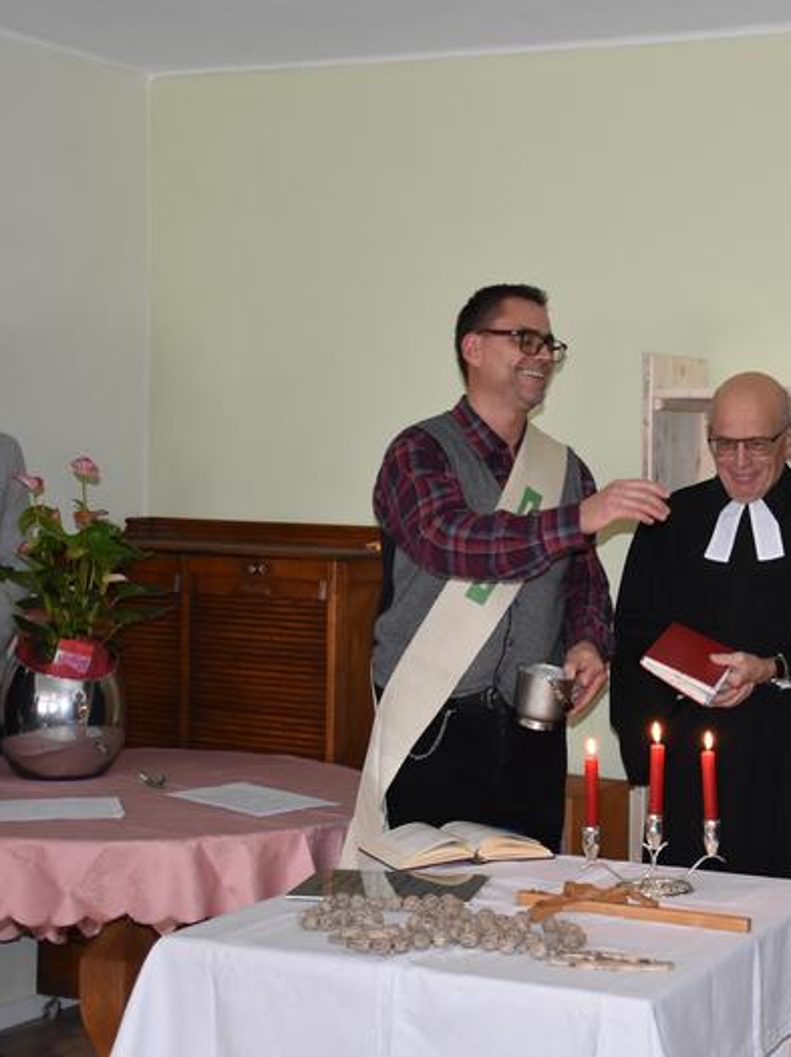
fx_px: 2013
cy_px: 534
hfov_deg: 21.7
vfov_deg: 29.4
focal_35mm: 66
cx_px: 704
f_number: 4
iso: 1600
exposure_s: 1/60
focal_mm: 30
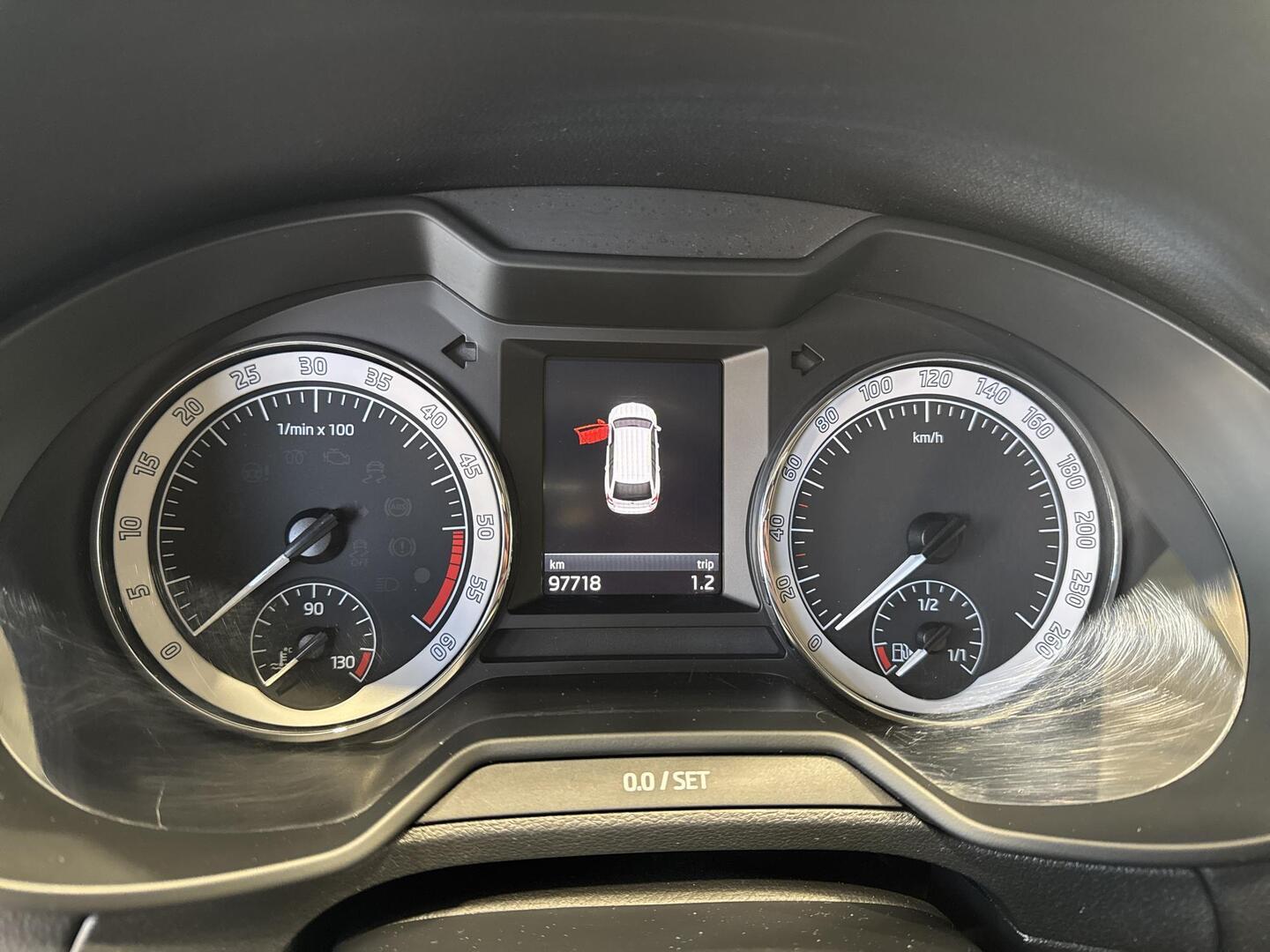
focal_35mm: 24
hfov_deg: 71.6
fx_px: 881
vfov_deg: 56.8
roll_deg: -2.7
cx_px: 635
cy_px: 476
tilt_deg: -21.1
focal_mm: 6.76
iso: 800
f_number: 1.78
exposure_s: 1/52
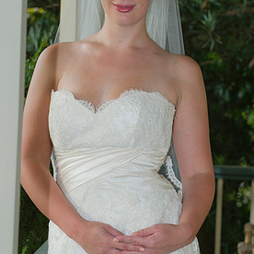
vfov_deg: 9.7
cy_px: 102
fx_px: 1494
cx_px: 126
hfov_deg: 9.7
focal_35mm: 180
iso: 400
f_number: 7.1
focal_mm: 130
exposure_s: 1/60
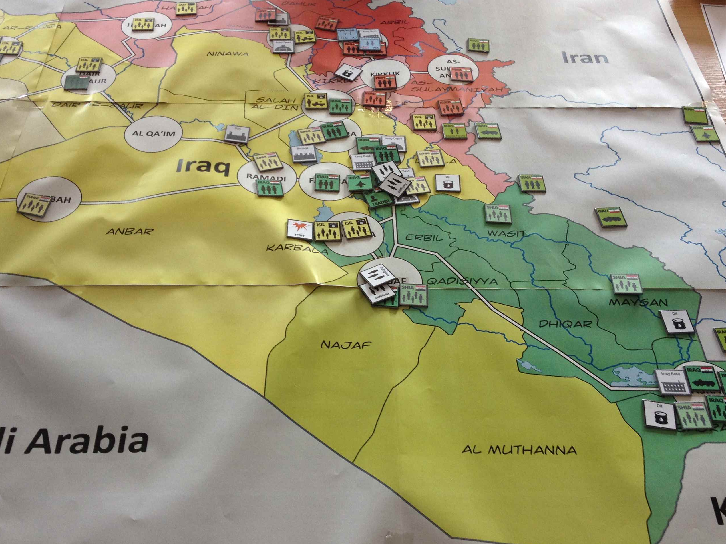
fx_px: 944
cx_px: 363
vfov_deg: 32.2
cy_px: 275
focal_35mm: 45
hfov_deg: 42.1
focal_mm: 4.28
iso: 50
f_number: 2.4
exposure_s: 1/30
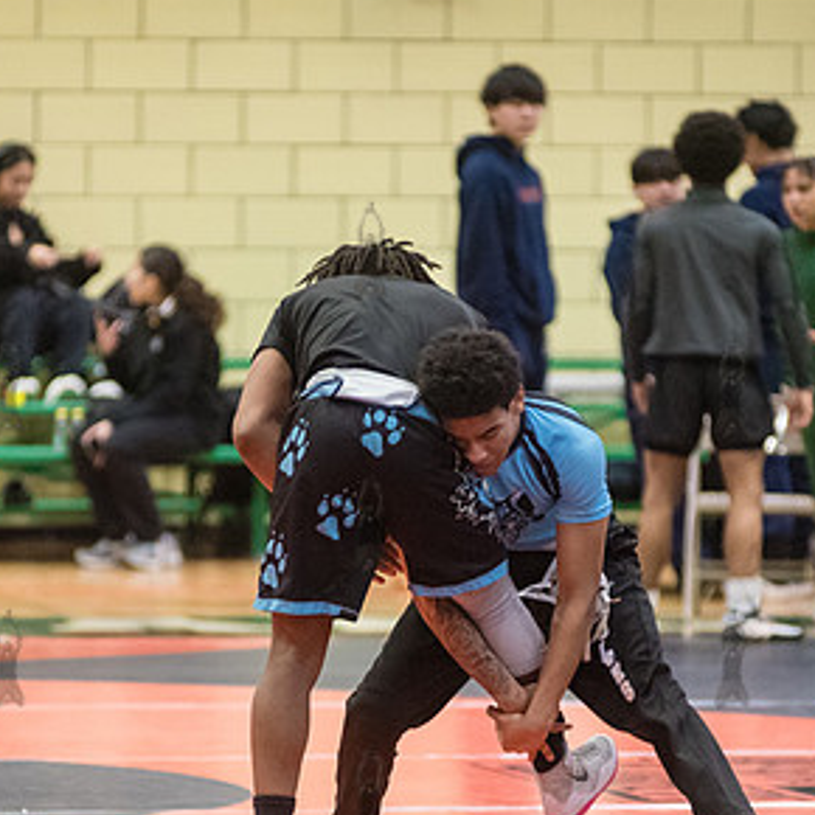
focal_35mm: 340
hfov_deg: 5.2
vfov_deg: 5.2
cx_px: 368
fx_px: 9057
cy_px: 521
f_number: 3.2
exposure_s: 1/500
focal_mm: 200
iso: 8000
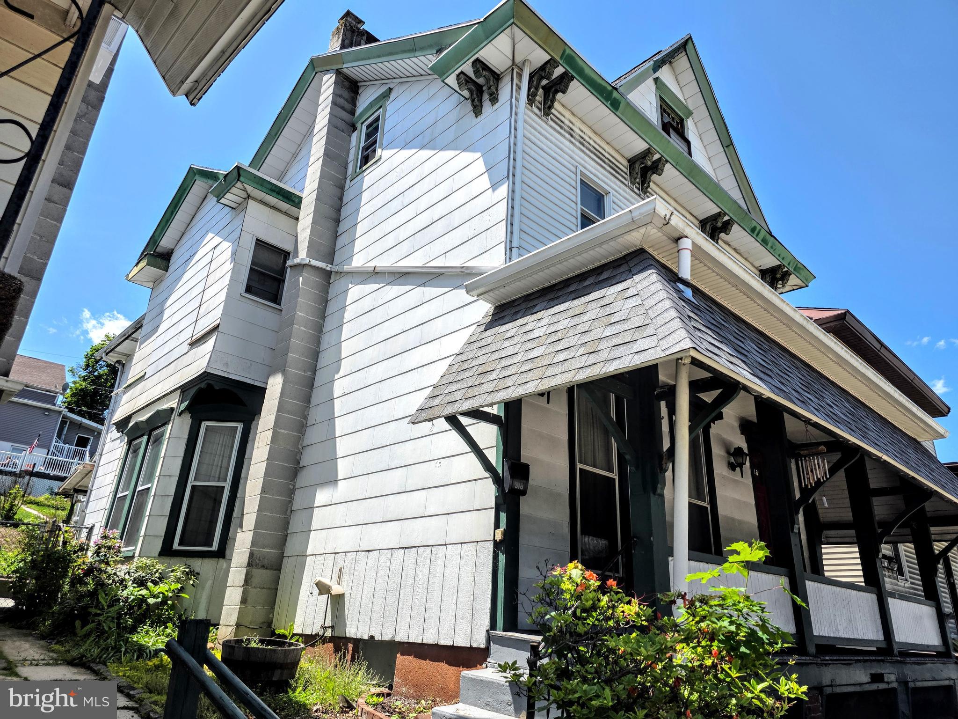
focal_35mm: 23
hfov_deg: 73.9
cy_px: 360
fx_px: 637
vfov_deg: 58.9
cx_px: 479
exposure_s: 1/4889
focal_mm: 6.3
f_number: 1.7
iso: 80
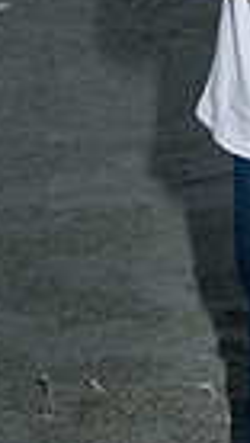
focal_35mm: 215
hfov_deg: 5.6
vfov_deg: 10.0
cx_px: 353
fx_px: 2525
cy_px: 32
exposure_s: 1/250
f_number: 7.1
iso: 100
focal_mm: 42
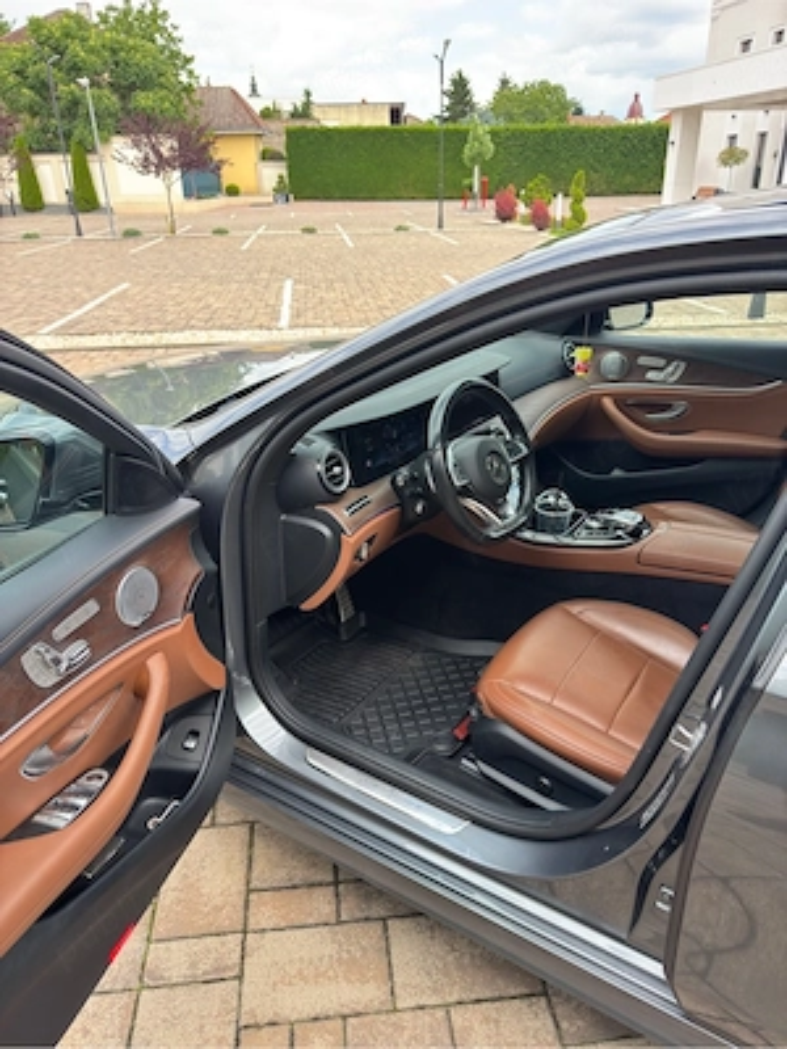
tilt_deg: -25.3
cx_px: 394
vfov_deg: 71.6
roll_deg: +1.7
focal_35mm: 24
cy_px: 524
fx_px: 728
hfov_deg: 56.8
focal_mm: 6.76
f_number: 1.78
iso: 100
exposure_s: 1/427
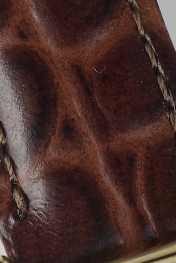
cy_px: 491
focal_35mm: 314
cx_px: 223
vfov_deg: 6.4
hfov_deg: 4.4
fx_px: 2300
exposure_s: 1/50
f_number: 5.6
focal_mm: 26
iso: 200
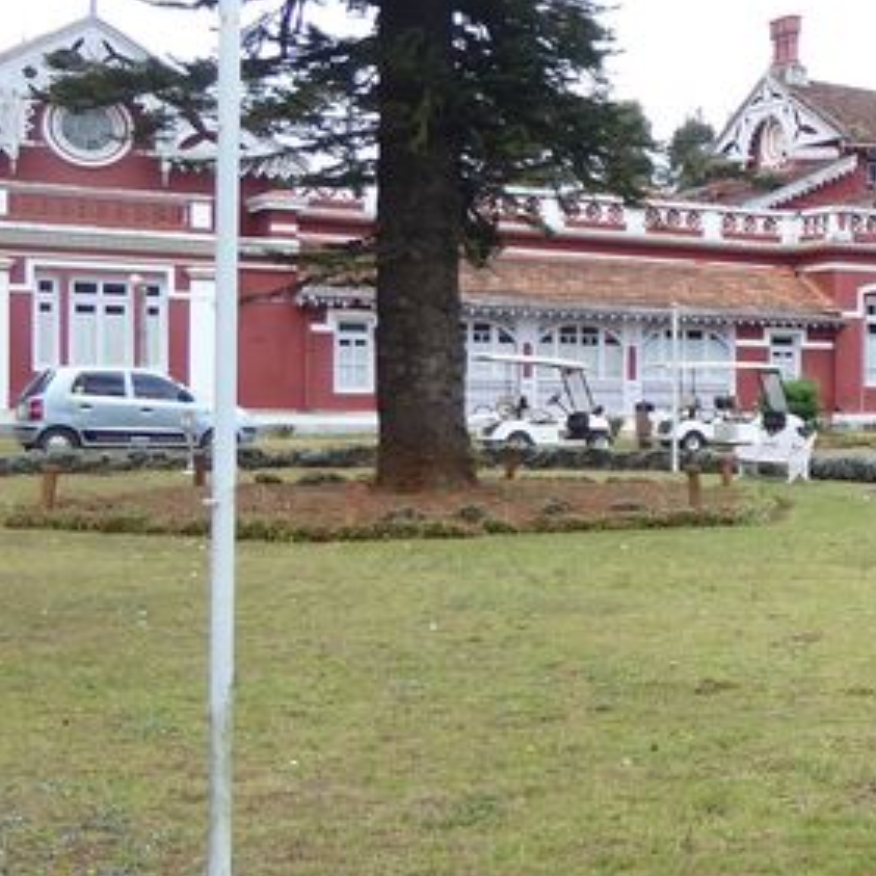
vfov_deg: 27.3
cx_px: 1194
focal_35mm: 63
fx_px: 1804
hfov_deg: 23.5
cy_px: 418
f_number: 3.3
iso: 80
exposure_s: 1/250
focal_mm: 4.3
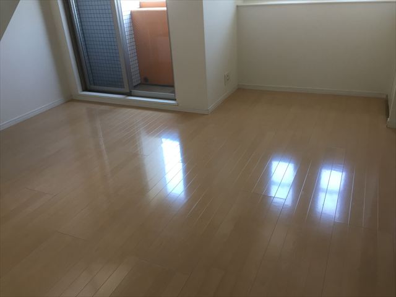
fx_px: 332
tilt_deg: -26.9
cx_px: 198
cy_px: 148
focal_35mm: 29
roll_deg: +2.6
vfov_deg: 48.2
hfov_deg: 61.7
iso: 40
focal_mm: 4.15
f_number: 2.2
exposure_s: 1/33
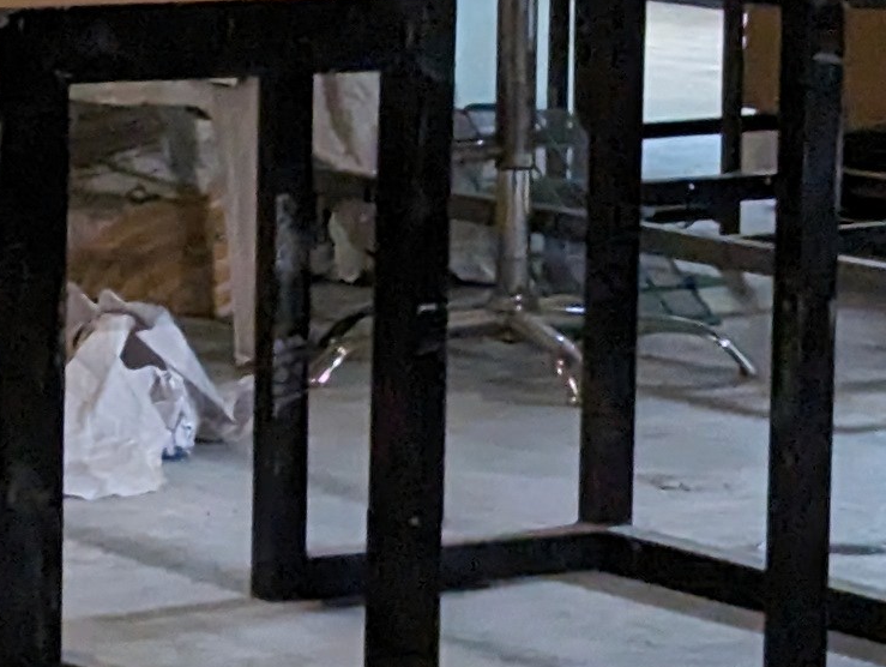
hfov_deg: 7.4
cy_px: 234
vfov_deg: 5.6
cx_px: -313
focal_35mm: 265
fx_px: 6790
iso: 1209
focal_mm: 6.81
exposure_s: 1/99.9
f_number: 1.85
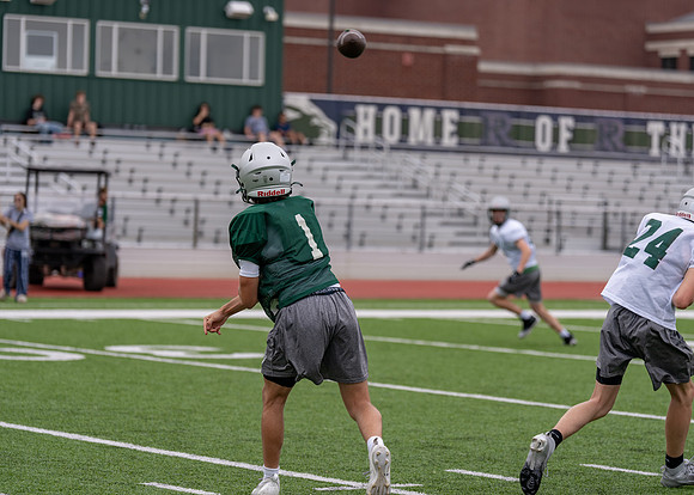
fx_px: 2469
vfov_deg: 11.5
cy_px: 248
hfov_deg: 16.0
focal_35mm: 125
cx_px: 347
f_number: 2.8
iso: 200
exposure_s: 1/2500
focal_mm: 116
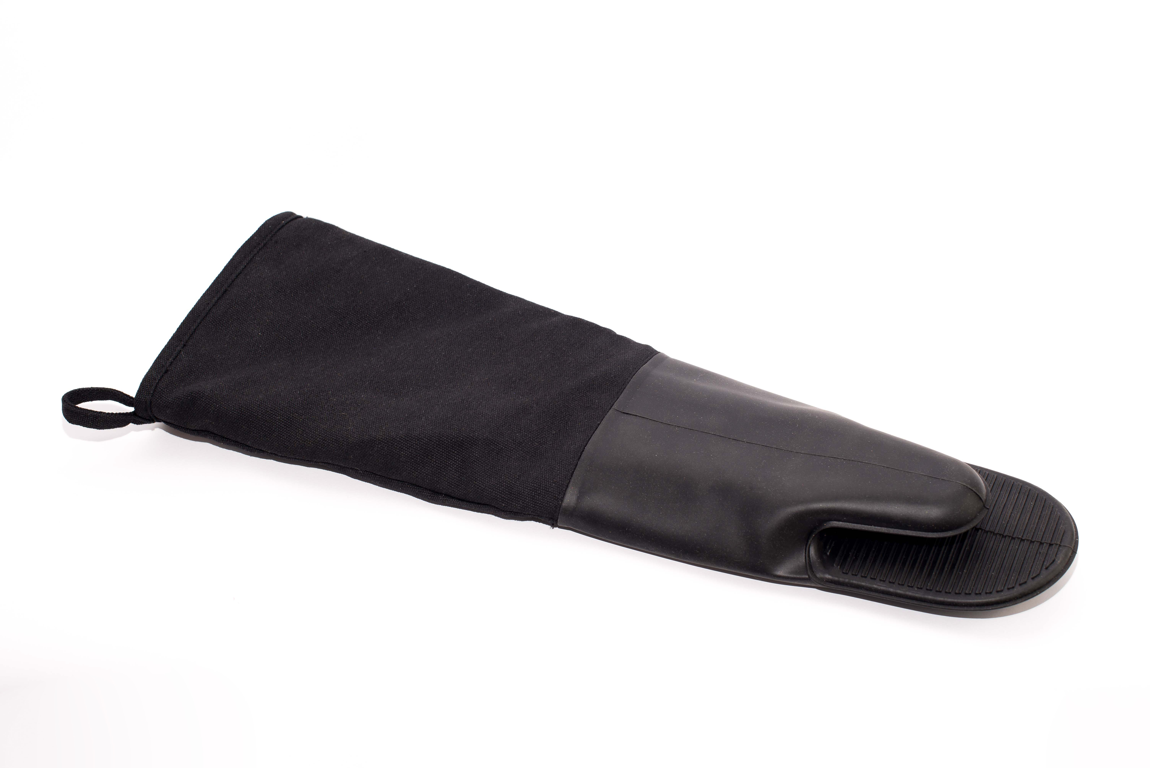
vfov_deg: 27.0
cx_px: 575
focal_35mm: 50
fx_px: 1598
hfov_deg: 39.6
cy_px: 384
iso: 100
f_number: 9
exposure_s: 1/200
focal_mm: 50
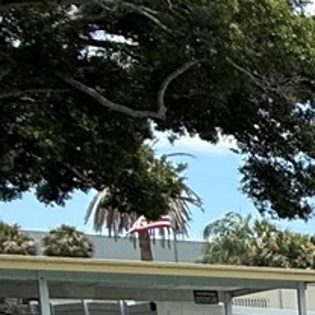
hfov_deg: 11.7
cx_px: 907
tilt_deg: -7.6
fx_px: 978
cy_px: 466
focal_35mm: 95
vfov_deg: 16.7
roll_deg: -0.2
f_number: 2.2
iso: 50
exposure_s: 1/1745
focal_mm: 2.22
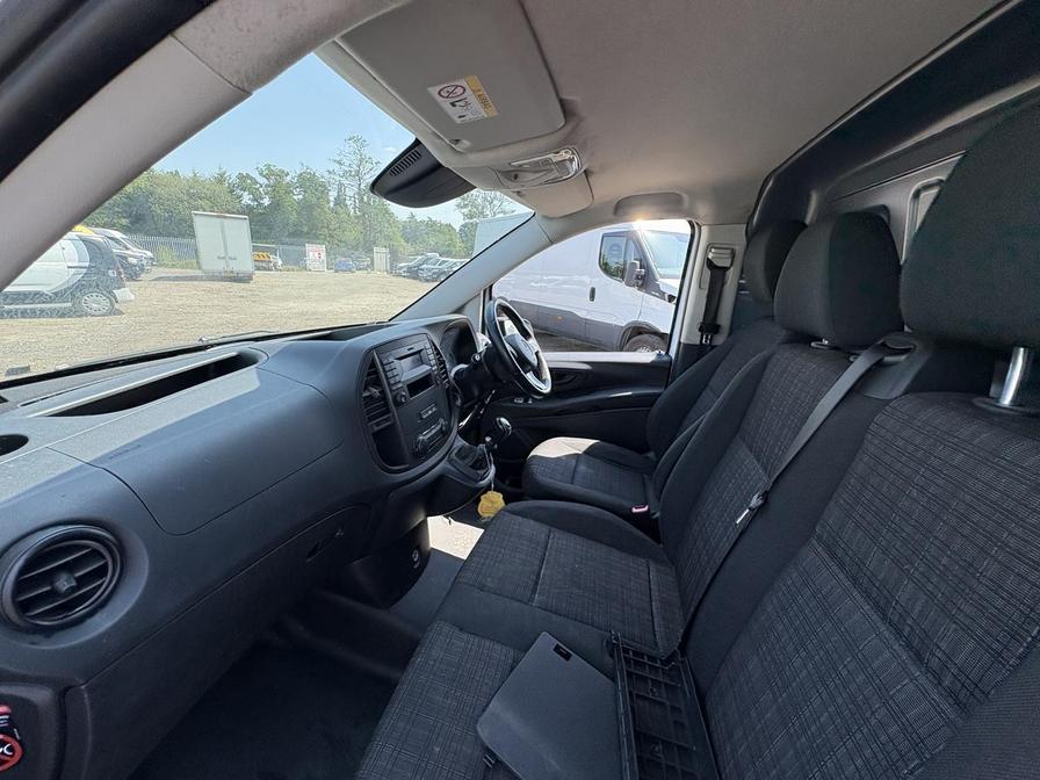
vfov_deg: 85.7
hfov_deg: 102.1
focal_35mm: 14
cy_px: 390
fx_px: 421
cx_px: 520
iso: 64
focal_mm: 2.22
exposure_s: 1/322
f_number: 2.2
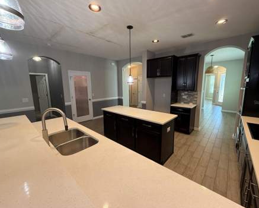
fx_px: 115
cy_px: 102
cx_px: 133
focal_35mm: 15
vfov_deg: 84.1
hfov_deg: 96.8
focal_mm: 2.22
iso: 320
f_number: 2.2
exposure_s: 1/60
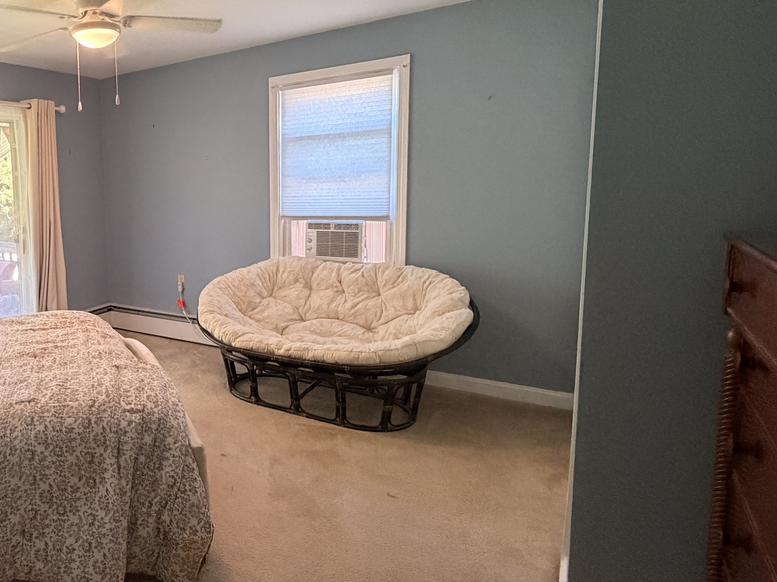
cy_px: 253
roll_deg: +3.4
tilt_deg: -6.3
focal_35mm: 25
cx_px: 107
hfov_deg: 60.9
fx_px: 561
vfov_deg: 54.7
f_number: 2.2
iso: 400
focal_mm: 2.22
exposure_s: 1/60
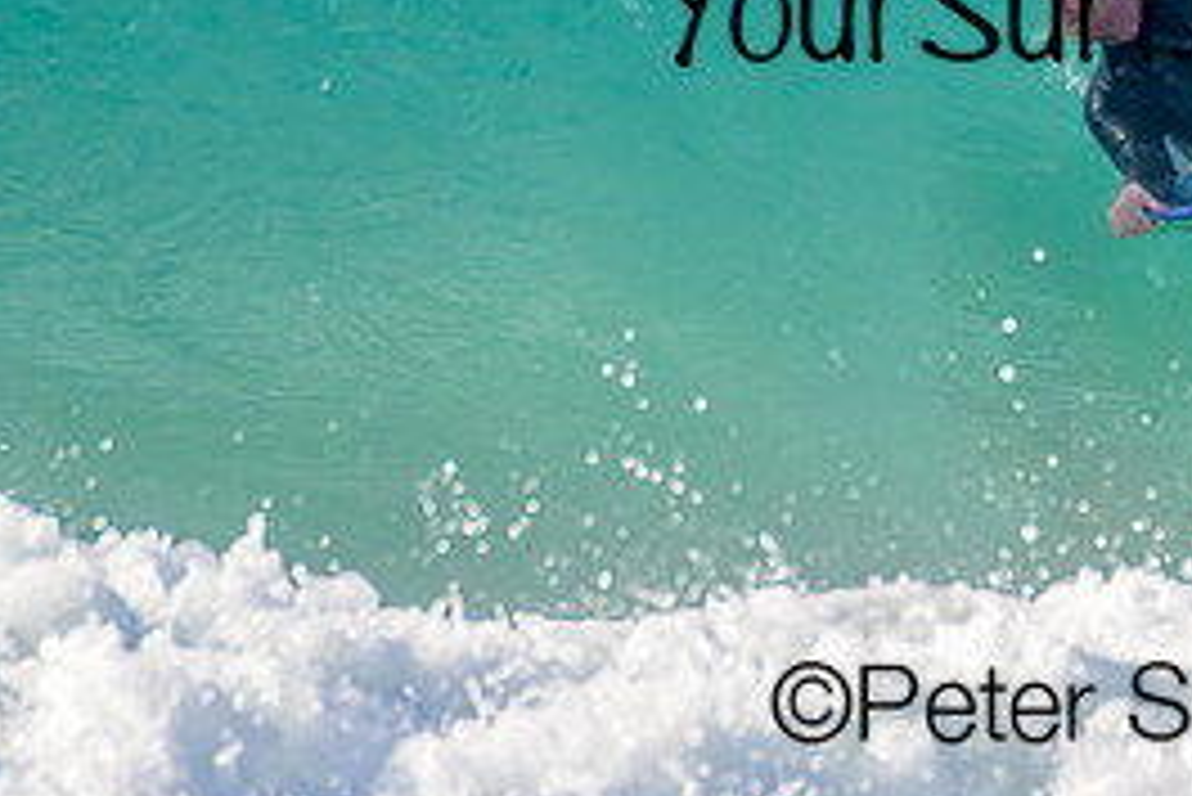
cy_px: -43
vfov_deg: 0.6
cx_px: 1120
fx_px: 72417
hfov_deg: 0.9
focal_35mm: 2186
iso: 1250
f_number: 11
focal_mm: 1000
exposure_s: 1/2000
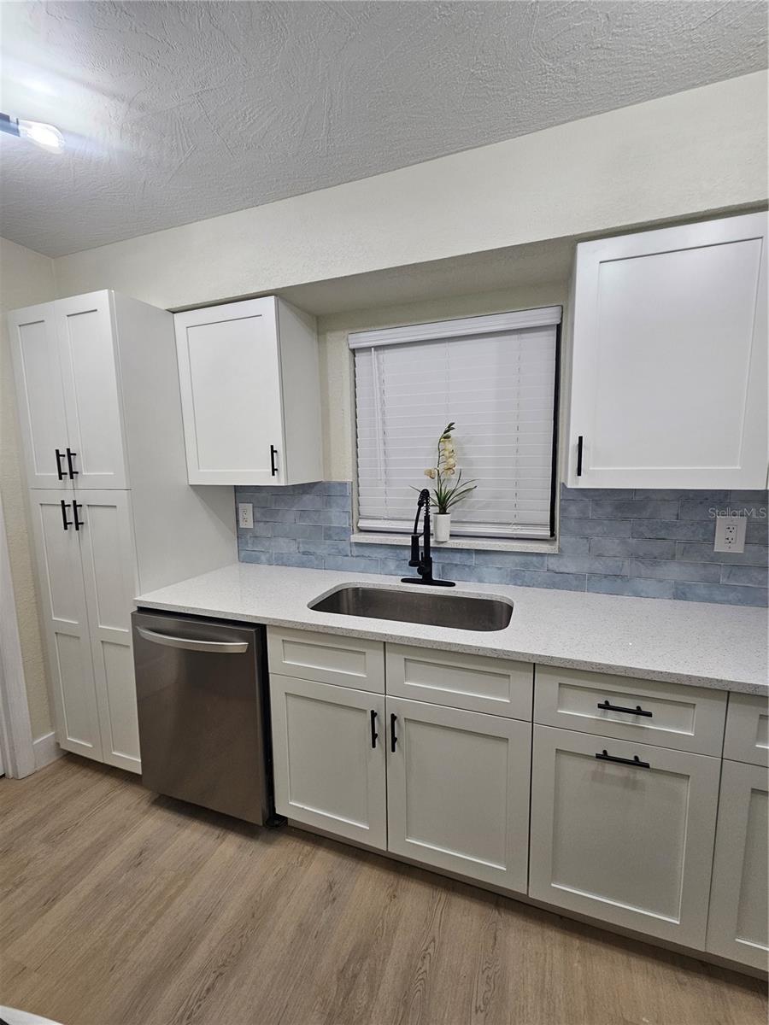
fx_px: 385
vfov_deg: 106.2
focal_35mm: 13
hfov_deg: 89.9
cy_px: 512
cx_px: 384
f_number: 2.2
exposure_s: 1/60
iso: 64
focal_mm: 2.2
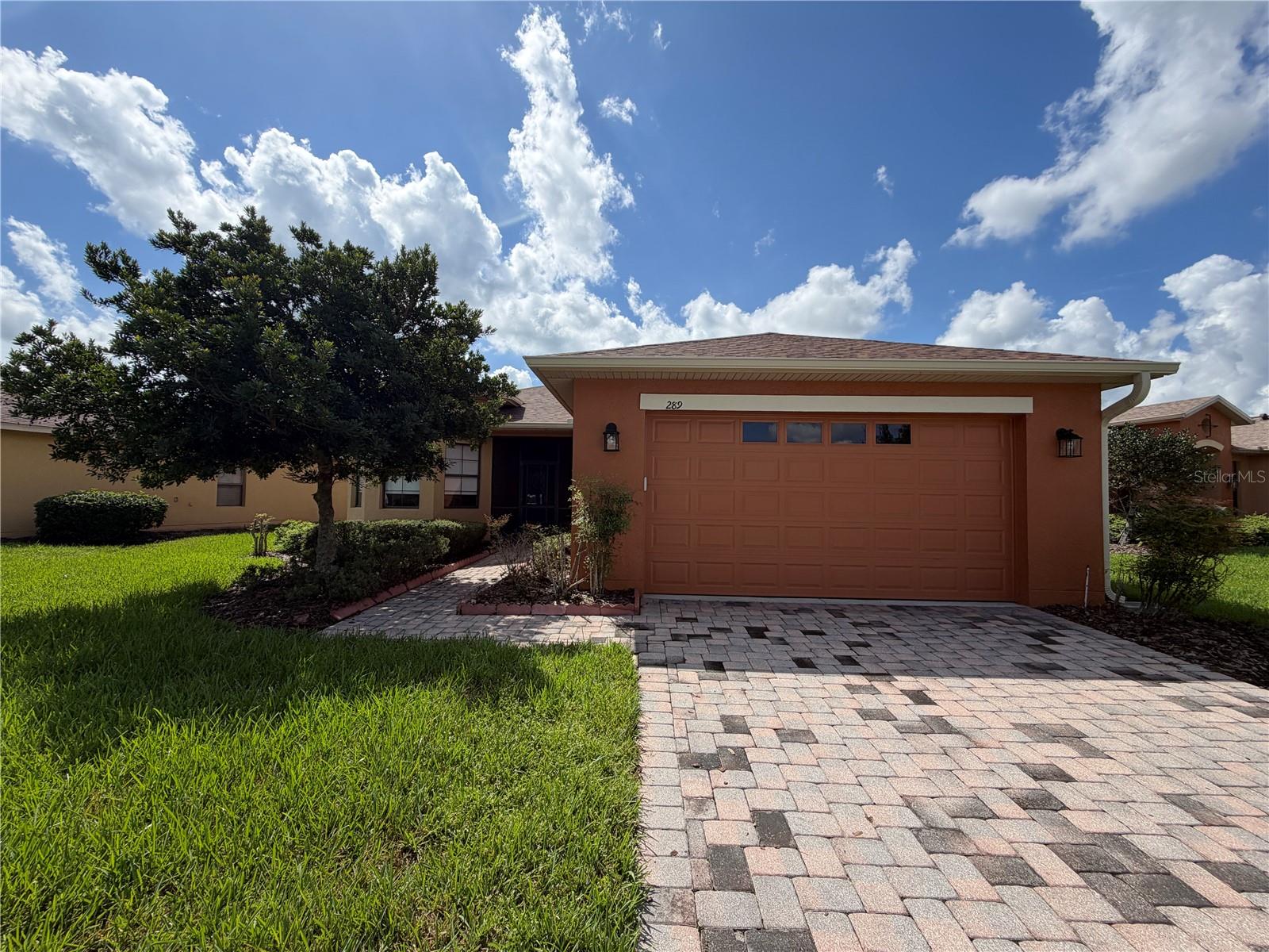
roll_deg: -0.4
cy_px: 476
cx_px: 634
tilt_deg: +3.3
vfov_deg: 85.7
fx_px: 513
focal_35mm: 14
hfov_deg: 102.1
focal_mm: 2.22
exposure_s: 1/1125
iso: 20
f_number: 2.2
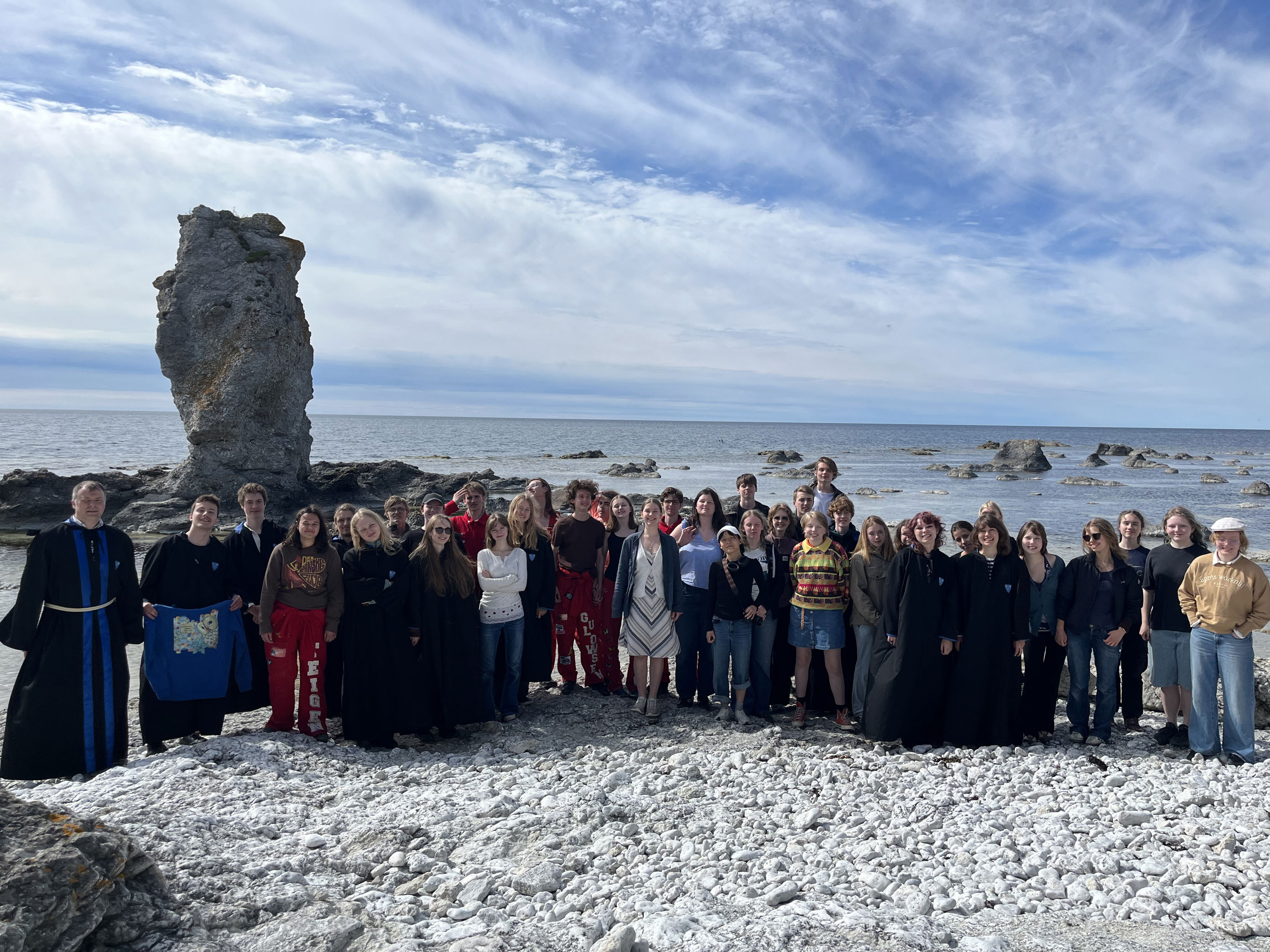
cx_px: 635
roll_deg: -0.5
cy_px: 476
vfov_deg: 53.1
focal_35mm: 26
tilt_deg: -3.4
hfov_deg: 67.3
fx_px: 954
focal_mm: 5.1
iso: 50
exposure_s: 1/5319
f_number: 1.6
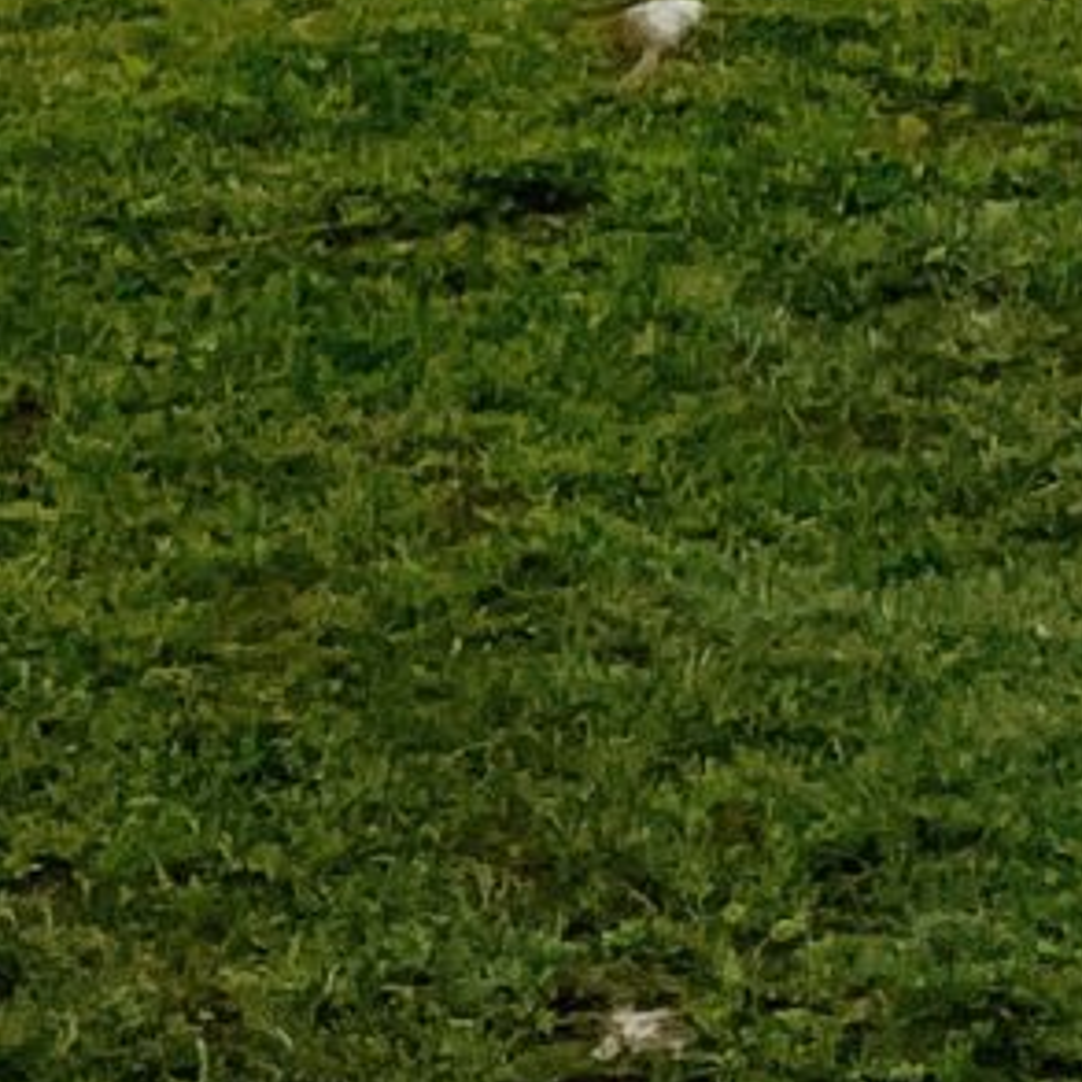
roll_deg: -0.9
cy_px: -3132
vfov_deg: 6.9
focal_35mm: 201
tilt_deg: +7.9
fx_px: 7108
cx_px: 1355
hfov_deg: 8.6
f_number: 1.6
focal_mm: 5.1
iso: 50
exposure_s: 1/649
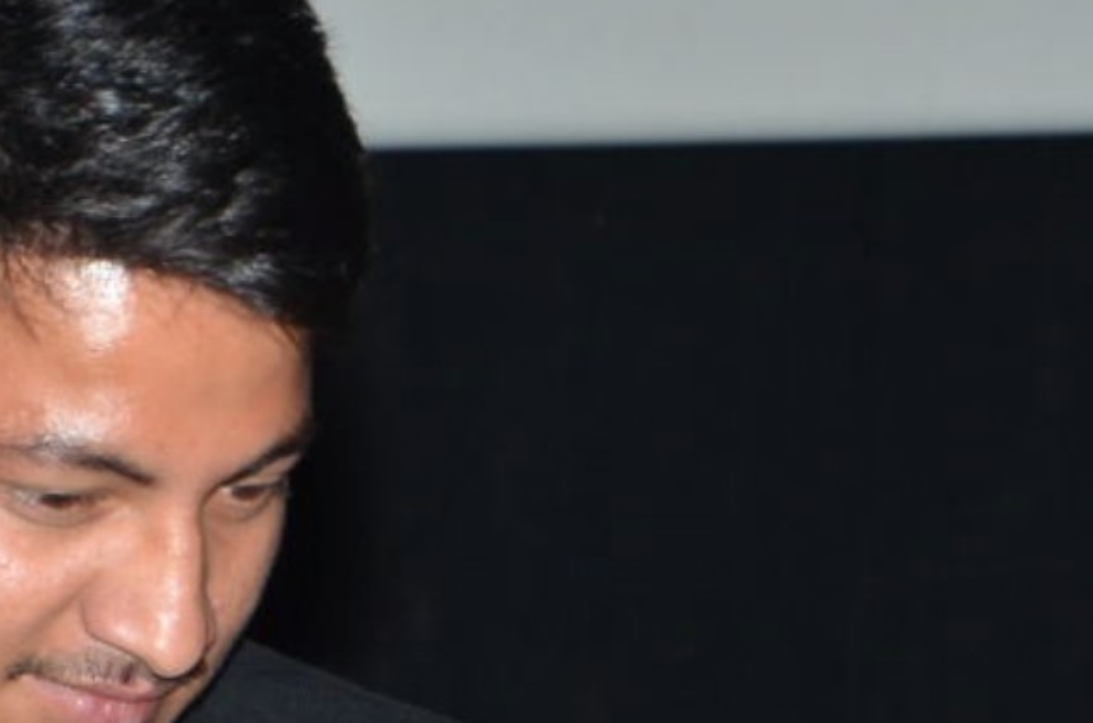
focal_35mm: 520
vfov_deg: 2.6
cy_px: 1110
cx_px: 1284
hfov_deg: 4.0
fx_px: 15749
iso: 500
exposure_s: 1/125
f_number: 6.3
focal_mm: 90
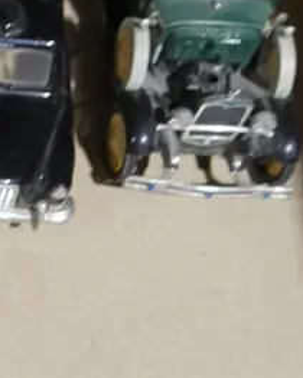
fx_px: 1623
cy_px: 190
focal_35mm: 145
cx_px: -140
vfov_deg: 13.3
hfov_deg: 10.3
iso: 640
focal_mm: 19
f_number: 4.1
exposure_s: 1/60
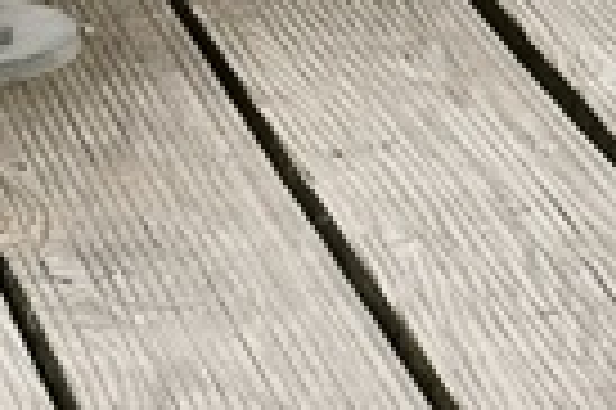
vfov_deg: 3.5
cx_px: -656
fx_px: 6494
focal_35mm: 380
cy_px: -1025
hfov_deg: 5.3
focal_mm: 52
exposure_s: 1/500
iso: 200
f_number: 4
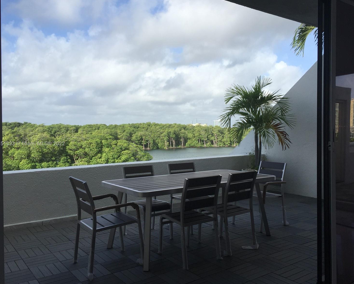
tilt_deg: -1.3
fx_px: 325
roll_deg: -0.3
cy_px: 144
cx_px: 181
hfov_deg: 57.2
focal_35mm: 31
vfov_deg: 47.1
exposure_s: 1/1582
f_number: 2.2
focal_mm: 4.15
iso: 32
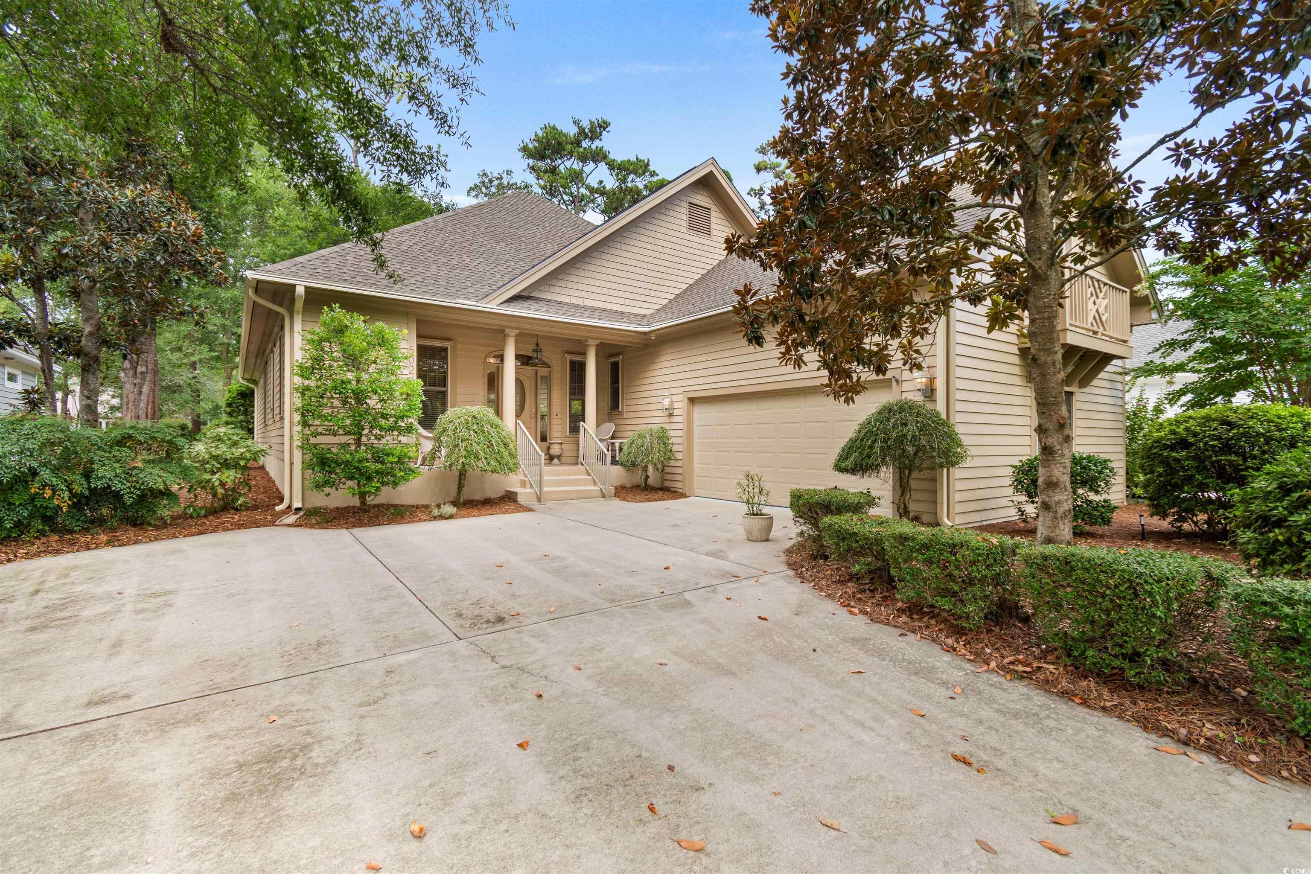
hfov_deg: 100.4
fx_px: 546
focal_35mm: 15
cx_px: 656
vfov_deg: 77.3
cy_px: 437
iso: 100
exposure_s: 1/100
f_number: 5
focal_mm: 10
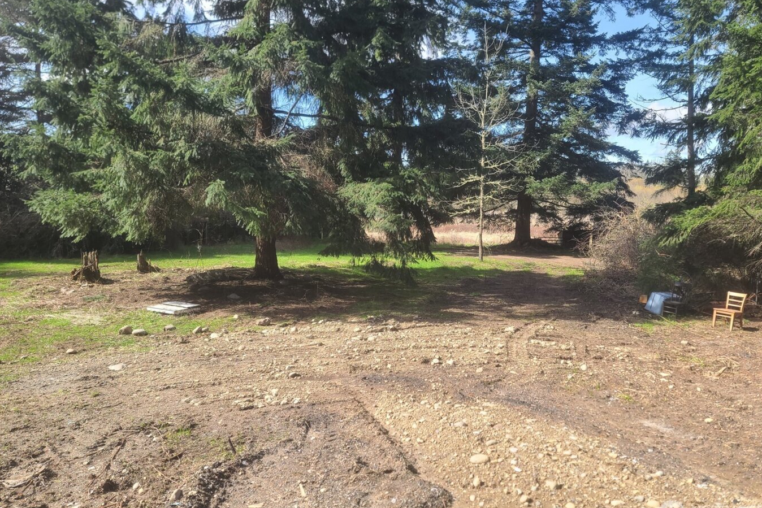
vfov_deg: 47.9
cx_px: 391
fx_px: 572
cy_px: 237
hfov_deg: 67.4
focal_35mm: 27
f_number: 1.8
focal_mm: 7
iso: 16
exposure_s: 1/296
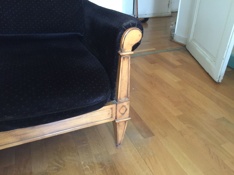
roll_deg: -1.5
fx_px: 196
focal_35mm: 29
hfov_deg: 61.7
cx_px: 117
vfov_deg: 48.2
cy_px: 88
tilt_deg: -30.9
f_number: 2.2
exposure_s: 1/17
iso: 320
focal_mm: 4.15
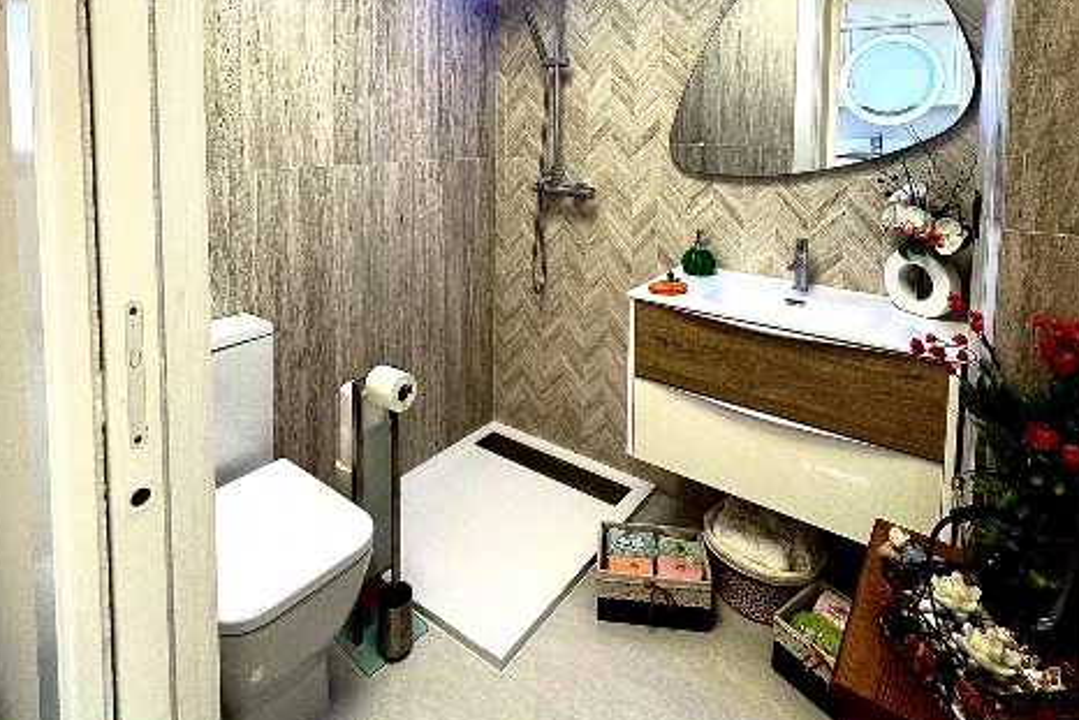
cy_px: 162
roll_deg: -0.9
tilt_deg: -4.3
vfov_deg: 58.1
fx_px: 600
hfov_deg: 84.0
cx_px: 537
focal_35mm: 20
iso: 100
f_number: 2.2
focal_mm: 2.22
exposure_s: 1/100
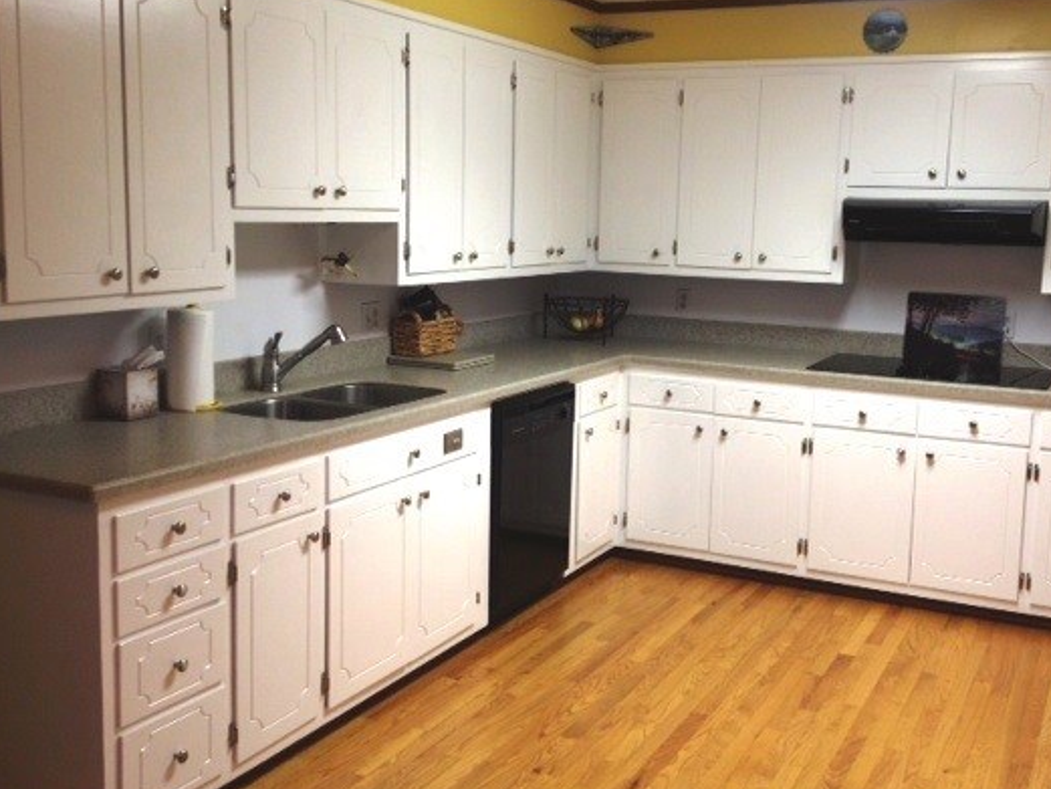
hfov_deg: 43.8
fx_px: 1306
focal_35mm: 43
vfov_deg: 33.6
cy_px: 361
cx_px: 591
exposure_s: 1/20
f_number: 2.4
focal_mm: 4.28
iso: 80
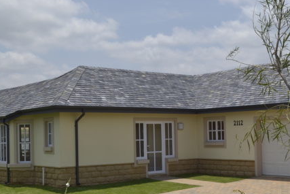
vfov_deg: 22.9
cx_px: 132
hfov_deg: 33.9
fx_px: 475
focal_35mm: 59
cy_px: 123
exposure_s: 1/200
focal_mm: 28
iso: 100
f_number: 11
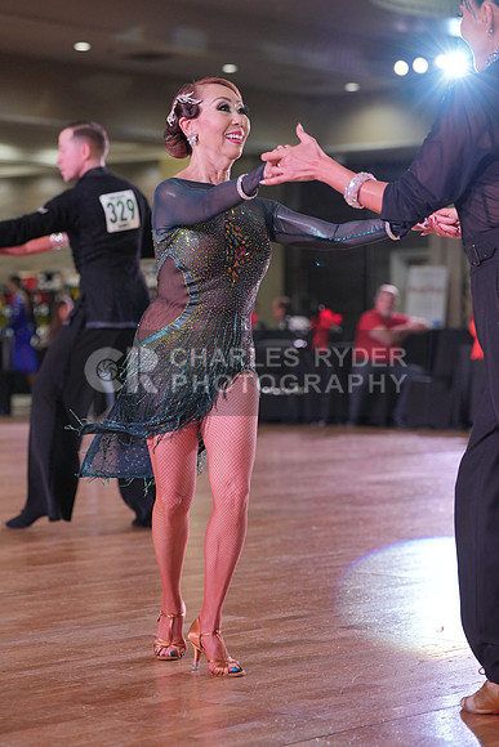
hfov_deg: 14.1
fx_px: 2015
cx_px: 250
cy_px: 374
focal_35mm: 97
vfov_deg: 21.0
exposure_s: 1/500
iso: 1600
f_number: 4
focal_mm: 97
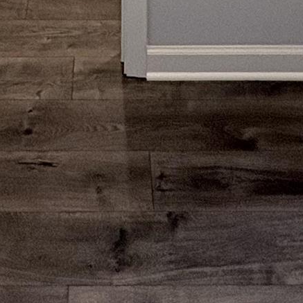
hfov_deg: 19.9
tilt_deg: -1.1
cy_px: -440
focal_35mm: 87
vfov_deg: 13.7
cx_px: 110
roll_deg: +0.1
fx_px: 862
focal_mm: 2.22
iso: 100
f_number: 2.2
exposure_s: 1/60
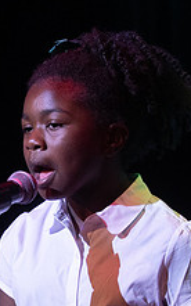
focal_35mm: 304
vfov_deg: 6.9
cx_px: -58
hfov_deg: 4.3
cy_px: 188
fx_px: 2534
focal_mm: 70
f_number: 2.8
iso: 1600
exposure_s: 1/200
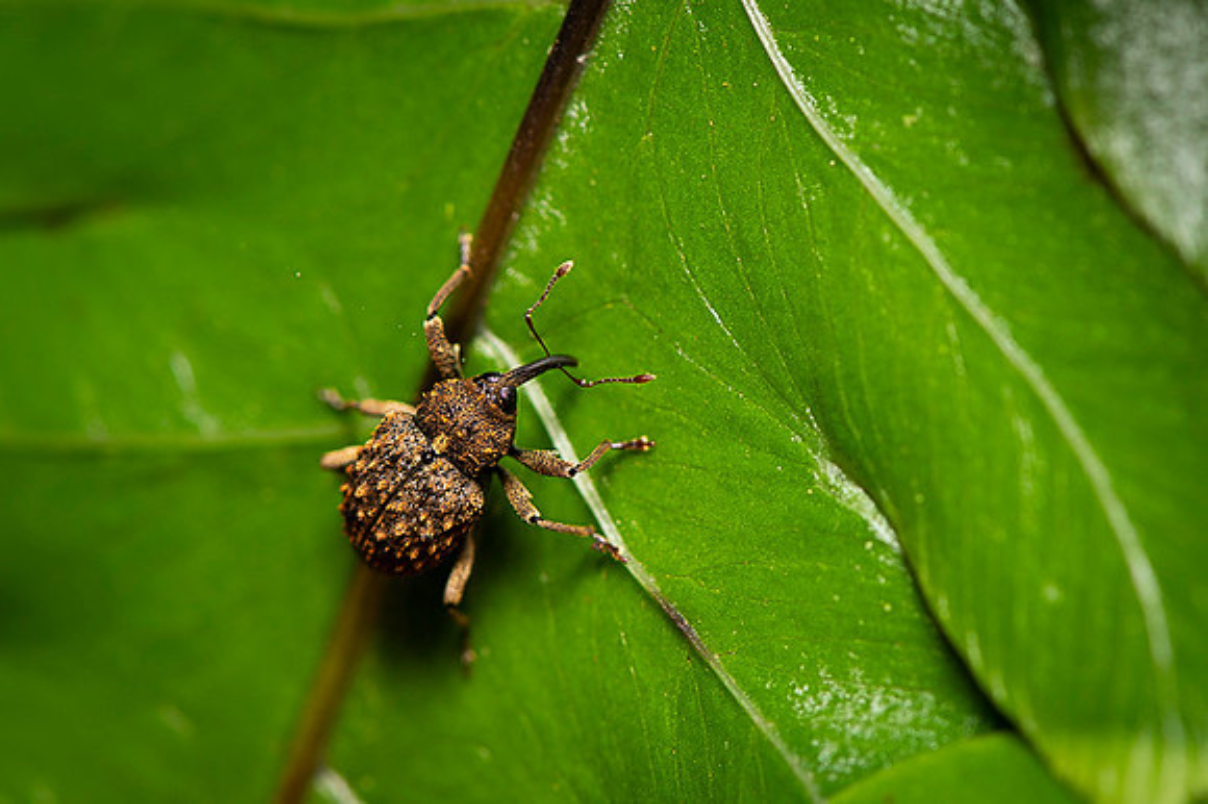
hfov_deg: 9.9
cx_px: 477
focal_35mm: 208
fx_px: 6965
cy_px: 509
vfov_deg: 6.6
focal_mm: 105
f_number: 13
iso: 100
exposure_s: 1/100
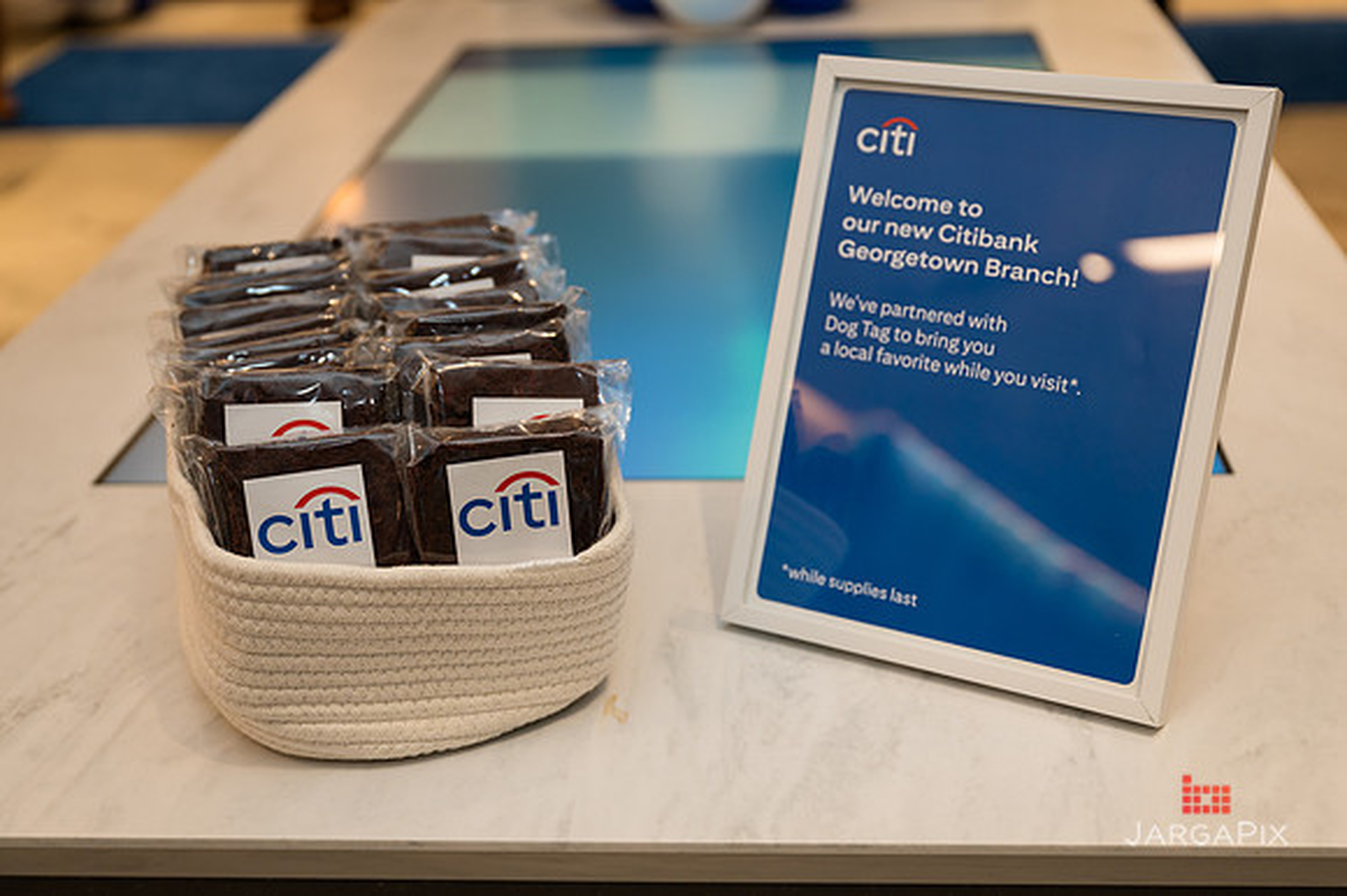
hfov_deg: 41.7
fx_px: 1769
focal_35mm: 47
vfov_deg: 28.4
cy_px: 453
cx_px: 690
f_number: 3.2
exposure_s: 1/200
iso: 400
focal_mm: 44
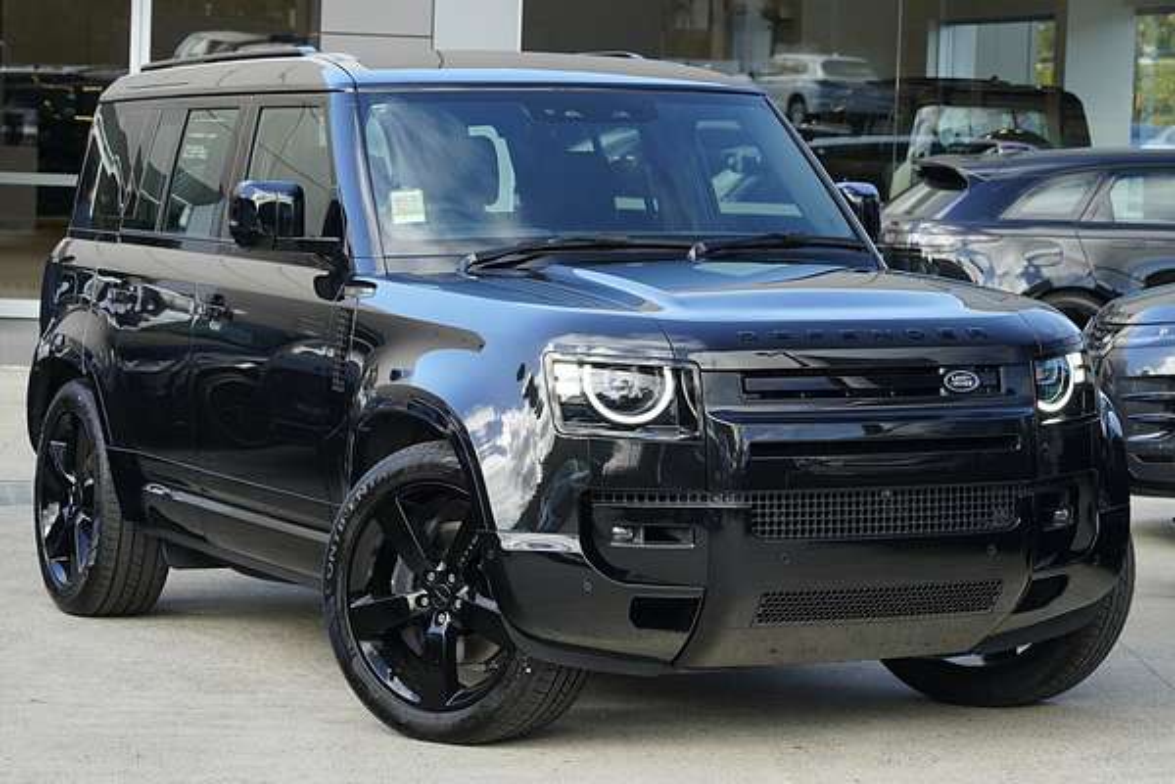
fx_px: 3231
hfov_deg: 20.6
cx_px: 588
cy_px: 392
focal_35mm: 99
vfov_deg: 13.8
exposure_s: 1/160
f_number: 7.1
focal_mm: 99
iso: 1000
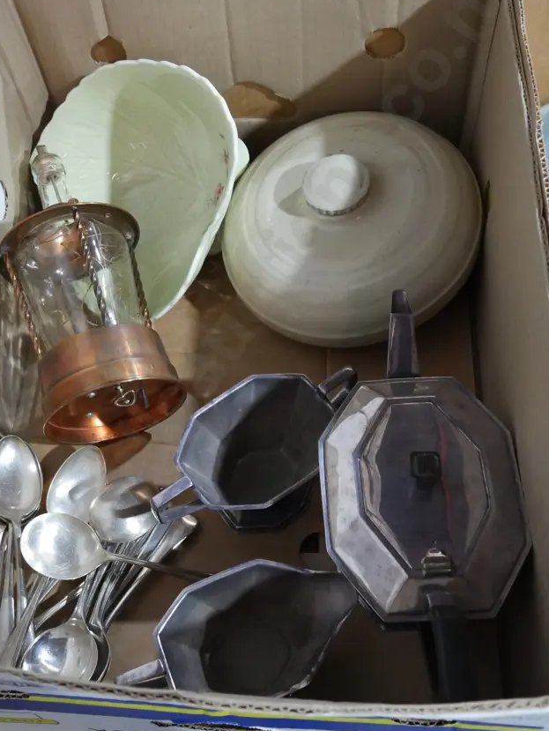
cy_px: 331
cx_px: 233
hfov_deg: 34.3
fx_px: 887
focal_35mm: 42
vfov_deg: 44.7
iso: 2500
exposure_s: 1/60
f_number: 4
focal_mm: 17
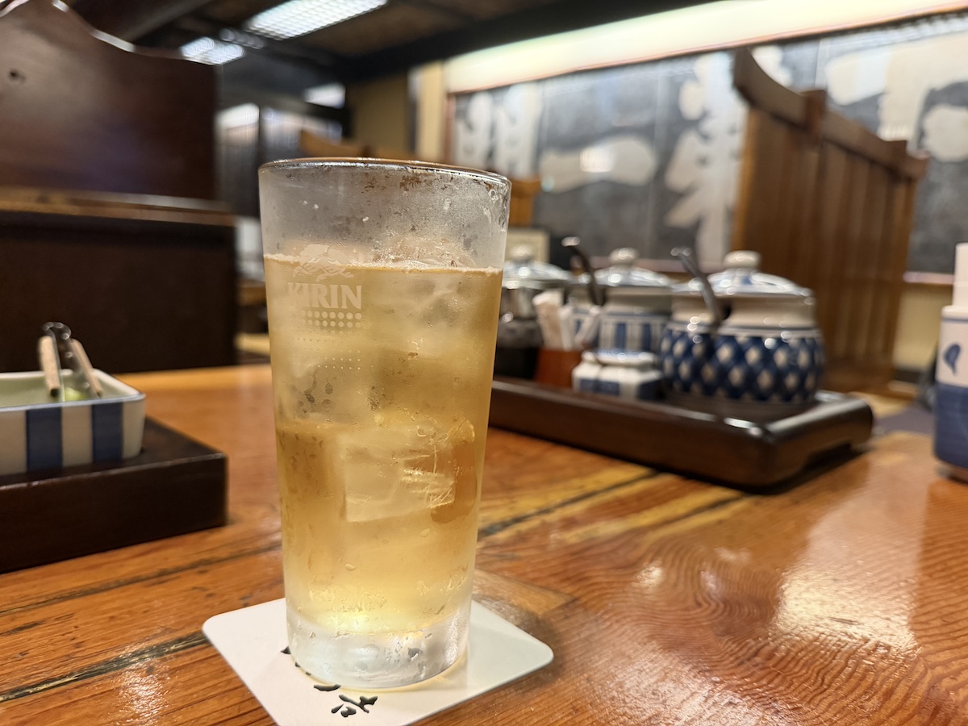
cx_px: 484
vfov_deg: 56.8
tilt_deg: -8.4
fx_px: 671
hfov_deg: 71.6
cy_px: 363
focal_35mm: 24
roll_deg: -3.4
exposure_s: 1/60
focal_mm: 6.76
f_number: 1.78
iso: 800
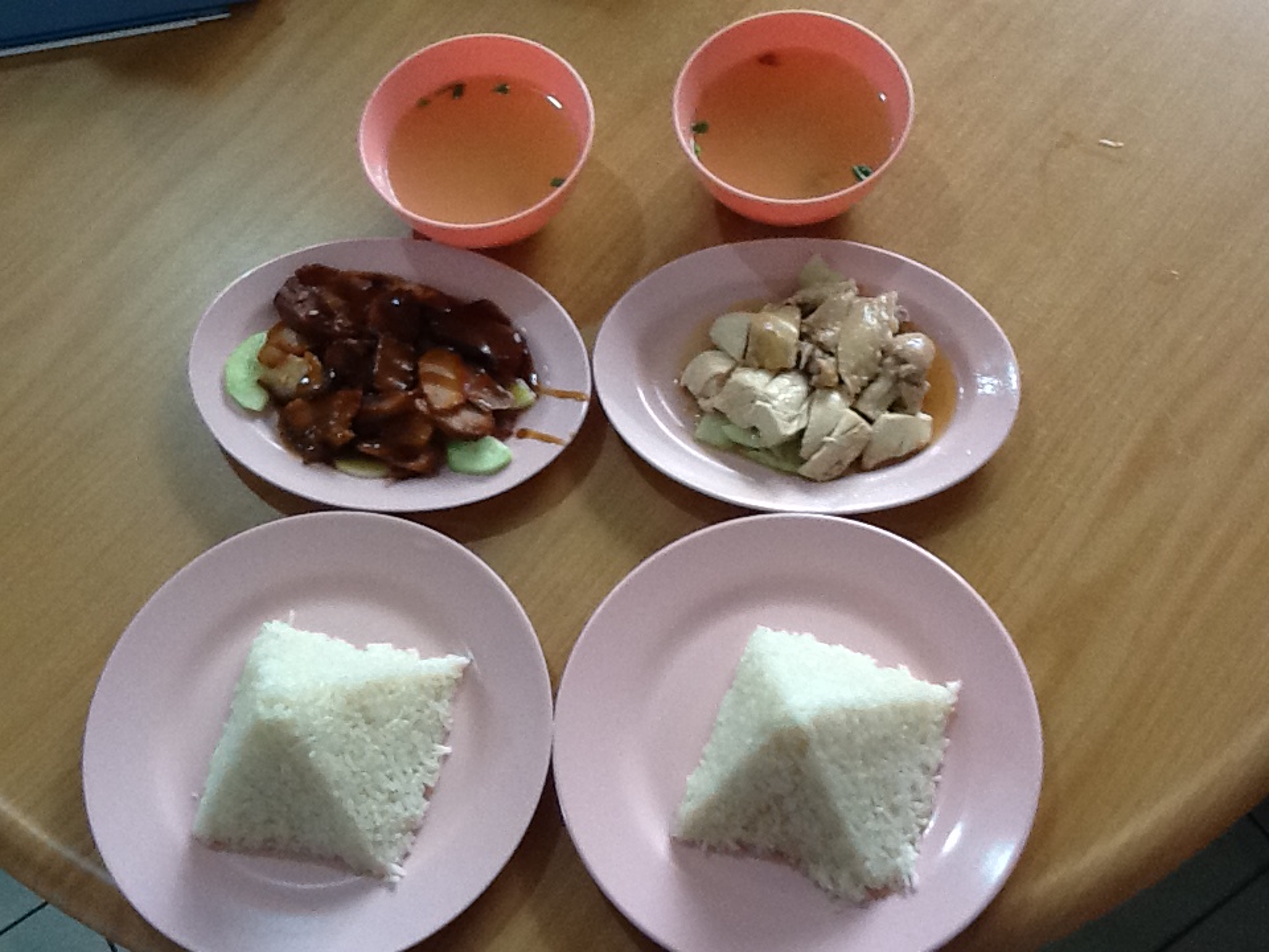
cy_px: 476
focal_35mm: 32
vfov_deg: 44.2
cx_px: 634
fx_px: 1173
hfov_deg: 56.8
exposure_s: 1/30
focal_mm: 2.03
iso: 160
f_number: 2.4
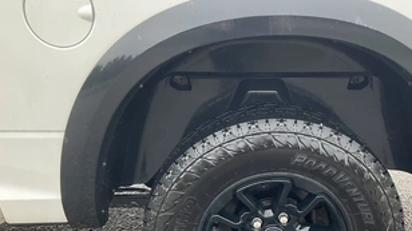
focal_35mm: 41
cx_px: 261
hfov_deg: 48.9
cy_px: 171
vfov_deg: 28.6
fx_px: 448
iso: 64
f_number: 1.8
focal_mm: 3
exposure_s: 1/68
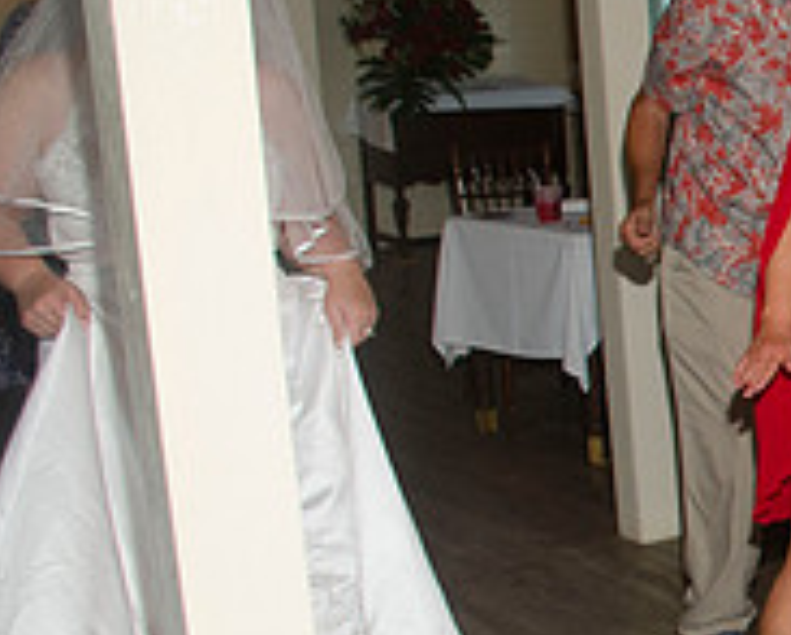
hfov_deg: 20.0
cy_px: 406
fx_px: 1876
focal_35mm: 80
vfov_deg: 19.2
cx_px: 1245
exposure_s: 1/60
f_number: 5.6
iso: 400
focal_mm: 18
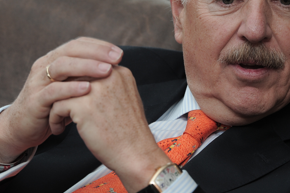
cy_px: 45
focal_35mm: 395
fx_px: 3180
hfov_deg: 5.2
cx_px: 166
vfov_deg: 3.5
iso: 800
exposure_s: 1/160
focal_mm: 200
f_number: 6.3
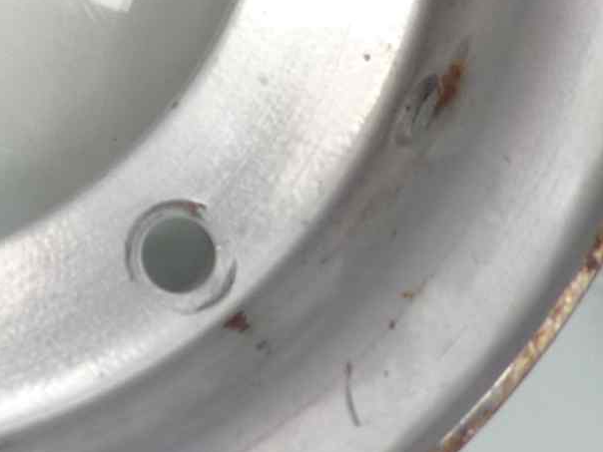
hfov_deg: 17.7
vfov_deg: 13.5
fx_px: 1846
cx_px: -115
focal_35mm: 106
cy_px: -101
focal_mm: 4.1
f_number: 3.3
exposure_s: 1/15
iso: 80
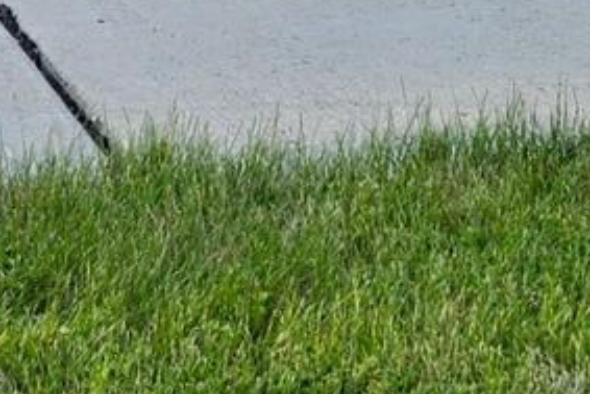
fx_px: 2837
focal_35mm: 173
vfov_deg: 6.9
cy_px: -881
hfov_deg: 11.8
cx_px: 137
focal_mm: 5.4
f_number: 1.8
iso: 25
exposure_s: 1/233
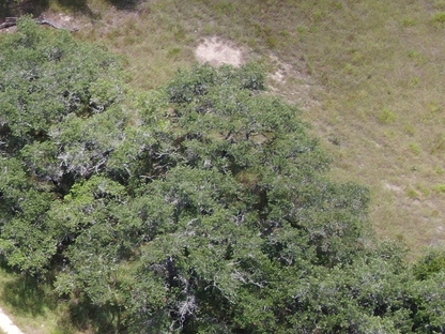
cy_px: 110
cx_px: -321
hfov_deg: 11.2
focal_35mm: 166
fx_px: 2134
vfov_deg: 8.9
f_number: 3.8
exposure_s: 1/240
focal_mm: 8.6
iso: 100
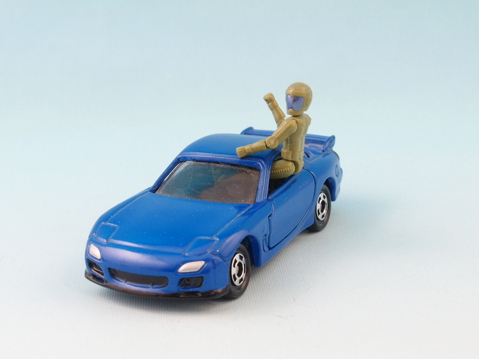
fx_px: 982
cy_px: 180
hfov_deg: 27.4
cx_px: 240
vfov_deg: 20.7
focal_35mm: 71
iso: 100
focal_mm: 15.27
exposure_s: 1
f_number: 8
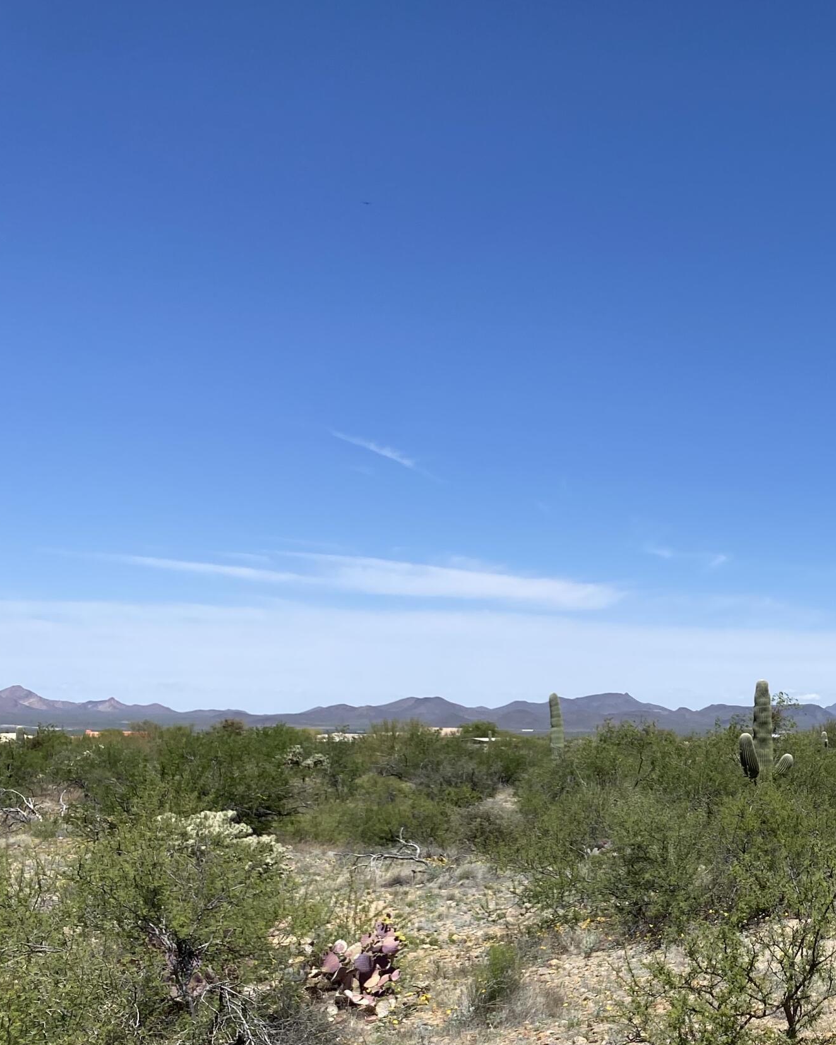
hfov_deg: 29.4
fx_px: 1423
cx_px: 928
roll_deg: +1.1
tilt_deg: +1.6
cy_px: 629
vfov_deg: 40.2
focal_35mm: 46
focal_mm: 4.25
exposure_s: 1/3984
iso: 32
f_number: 1.8
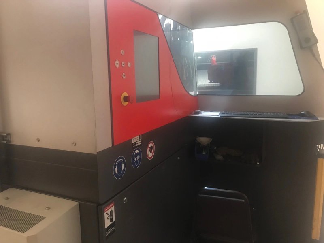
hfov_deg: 63.4
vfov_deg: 49.7
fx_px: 262
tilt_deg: -8.6
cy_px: 122
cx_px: 162
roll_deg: +0.6
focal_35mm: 28
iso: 64
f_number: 1.8
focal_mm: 3.99
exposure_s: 1/15
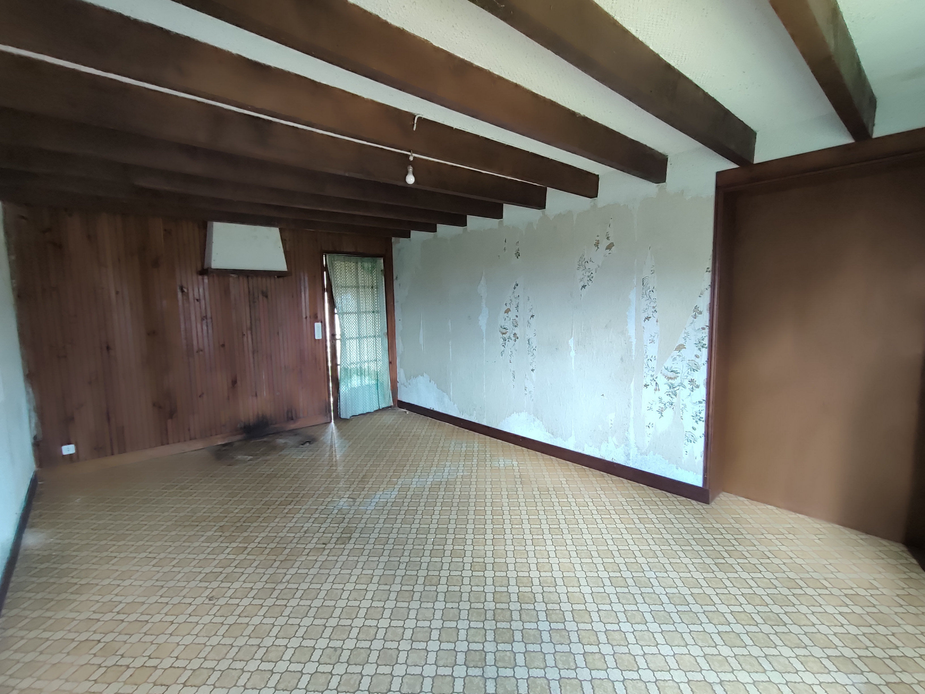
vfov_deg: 89.9
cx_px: 462
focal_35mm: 13
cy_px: 347
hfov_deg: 106.2
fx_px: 347
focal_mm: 1.66
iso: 367
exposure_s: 1/33
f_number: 2.2
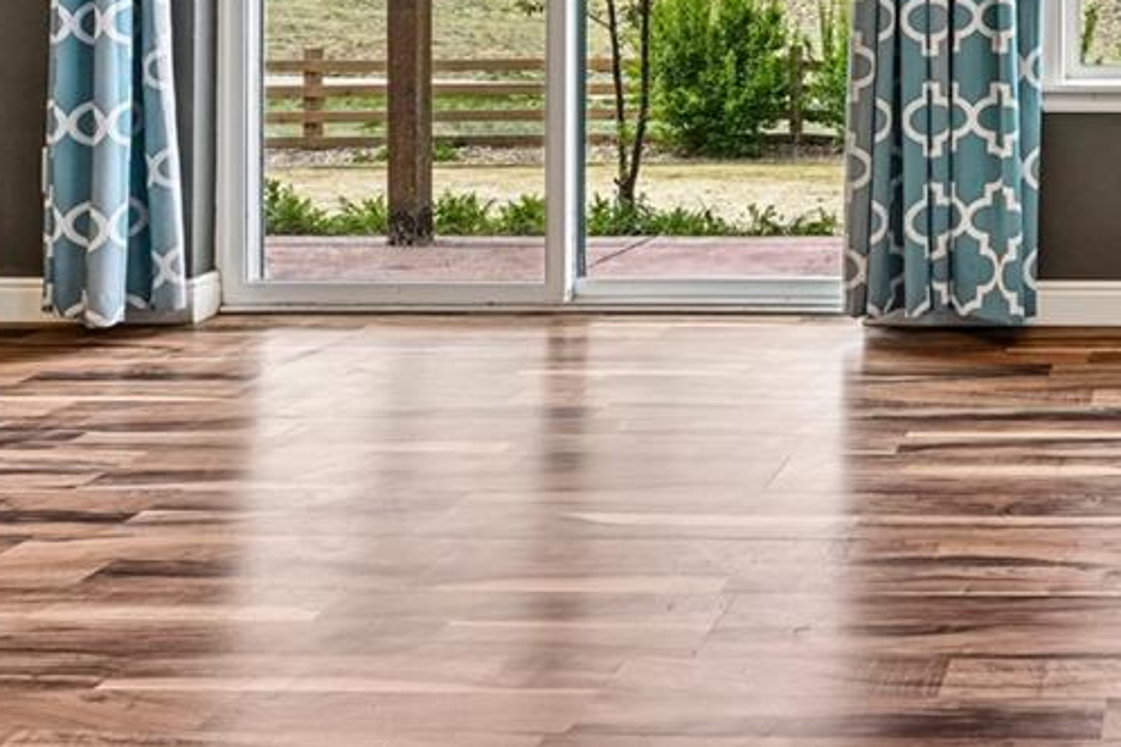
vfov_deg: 27.1
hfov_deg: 37.5
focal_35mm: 45
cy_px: -94
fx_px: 1401
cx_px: 1193
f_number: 11
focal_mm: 14
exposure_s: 1/15
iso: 280
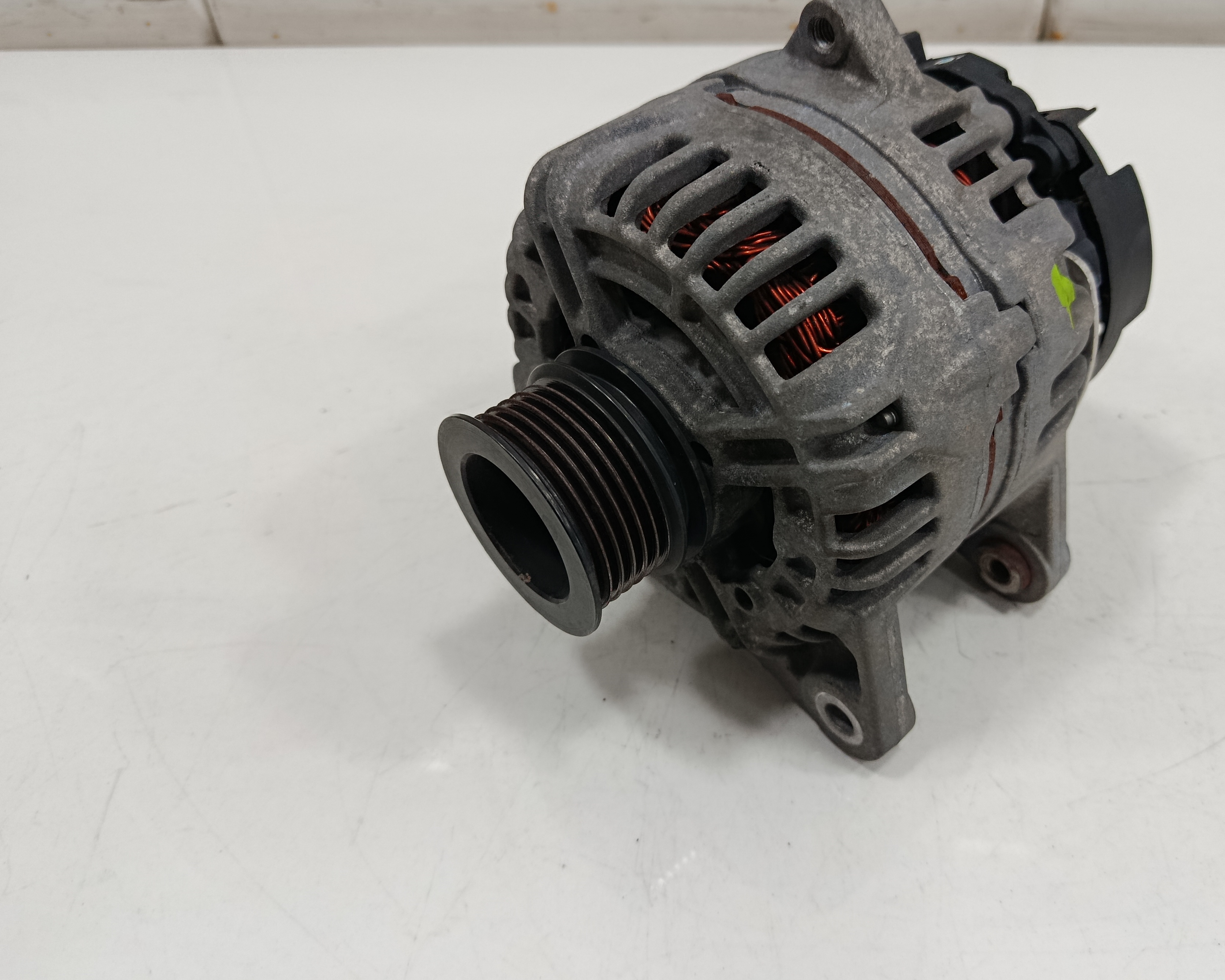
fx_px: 1015
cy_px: 451
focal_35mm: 28
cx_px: 721
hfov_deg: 61.8
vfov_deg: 51.5
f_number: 1.7
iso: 1103
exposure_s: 1/100
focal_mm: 5.24
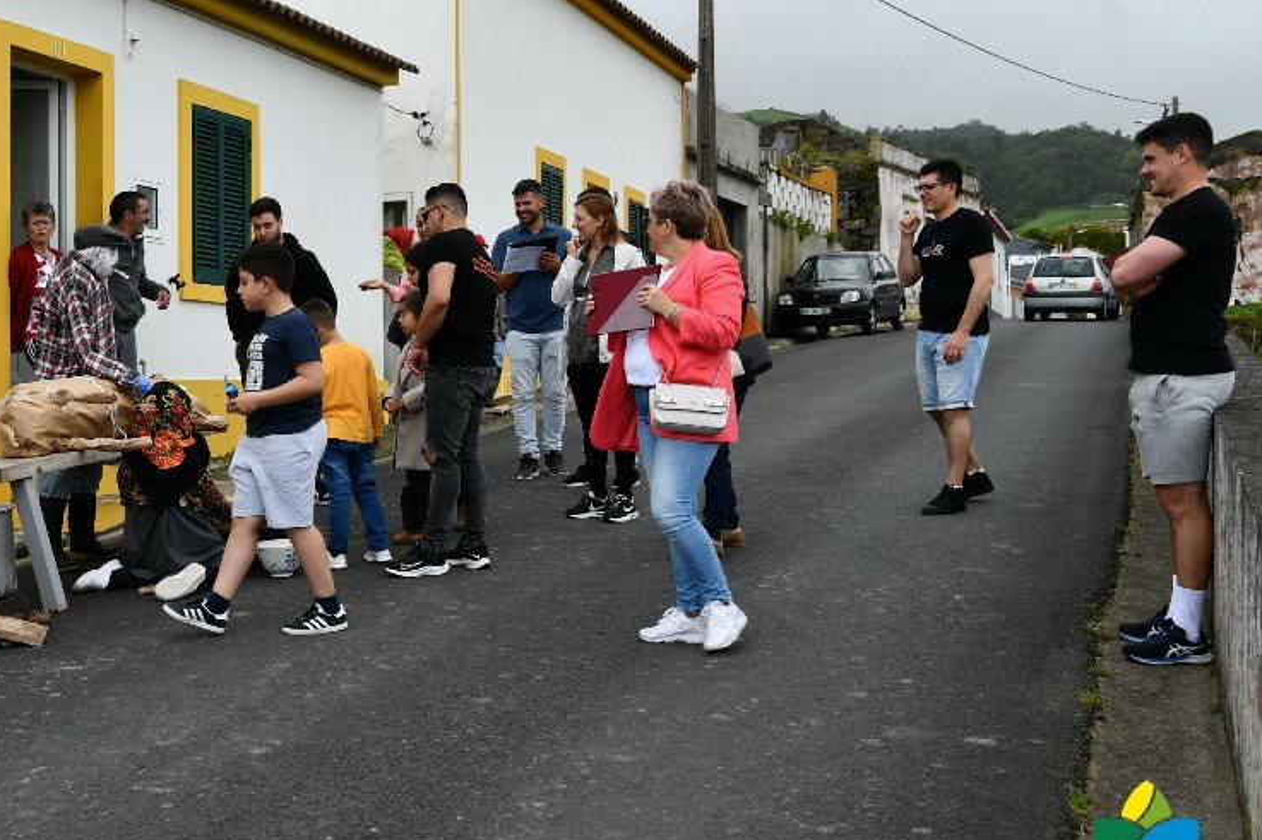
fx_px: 1752
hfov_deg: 39.0
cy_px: 392
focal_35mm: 50
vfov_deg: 27.0
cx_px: 389
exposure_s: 1/250
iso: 140
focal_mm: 24
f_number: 8
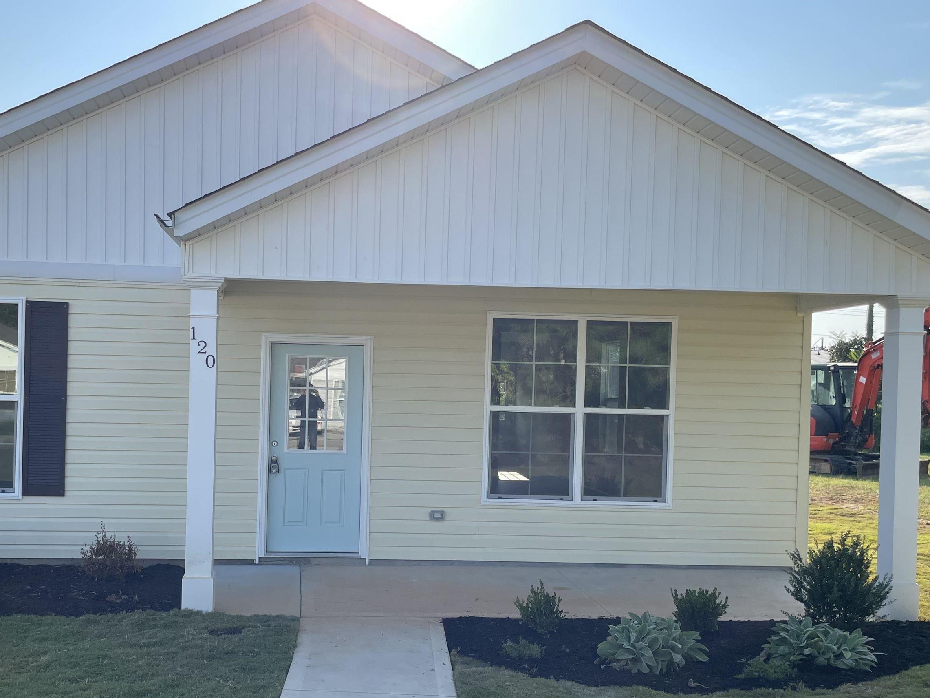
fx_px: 940
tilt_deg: -0.4
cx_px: 359
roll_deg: -1.1
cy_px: 408
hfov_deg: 52.2
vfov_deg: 40.6
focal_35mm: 35
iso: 32
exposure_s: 1/1916
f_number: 1.6
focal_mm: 4.2
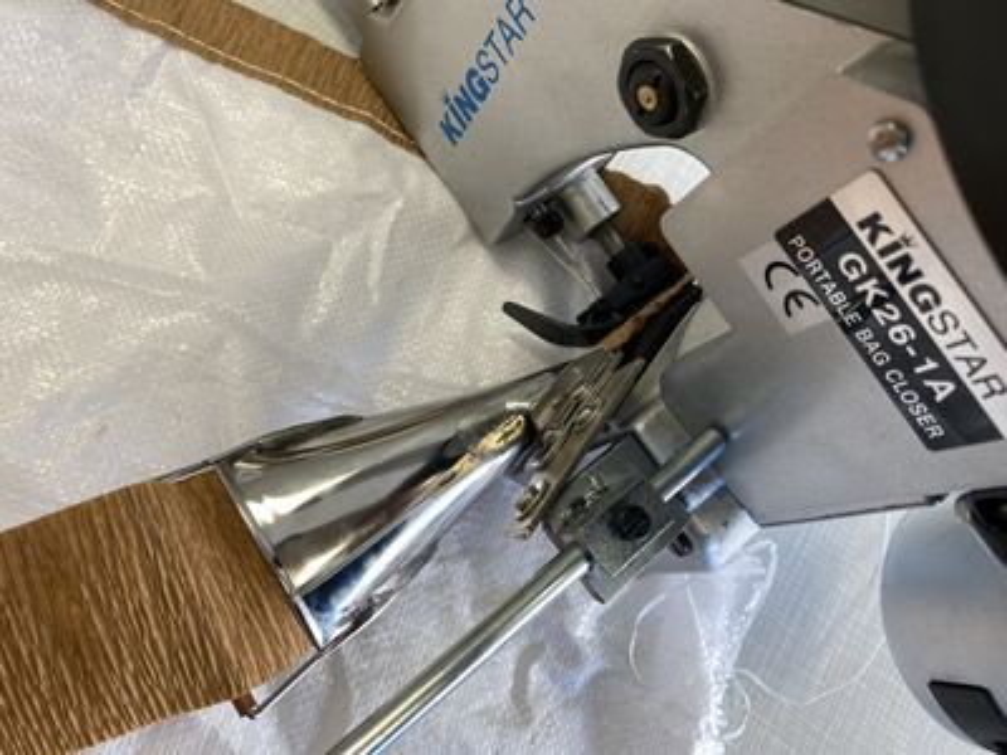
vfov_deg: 53.1
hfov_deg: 67.3
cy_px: 378
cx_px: 504
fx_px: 756
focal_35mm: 26
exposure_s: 1/100
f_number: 1.8
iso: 50
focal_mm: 4.25
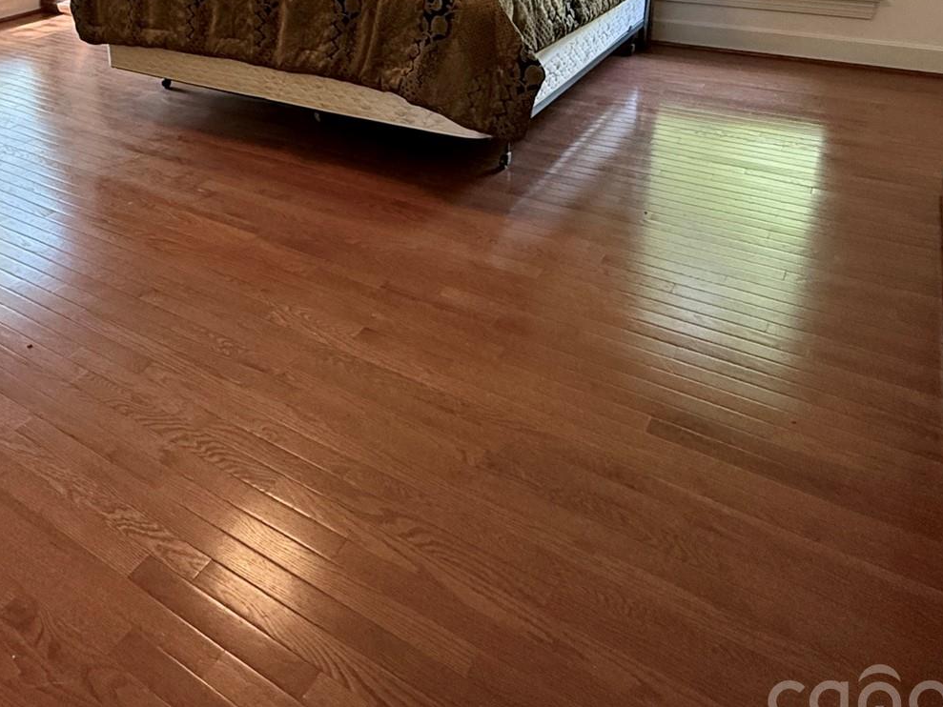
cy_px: 53
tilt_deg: -15.4
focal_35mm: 29
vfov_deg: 43.5
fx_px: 790
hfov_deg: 60.5
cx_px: 331
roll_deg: +4.8
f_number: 2.2
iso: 250
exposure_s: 1/99
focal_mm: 2.22
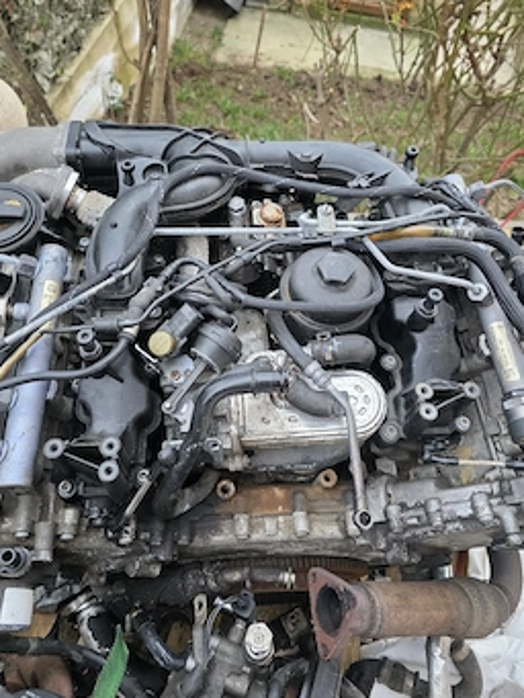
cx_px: 246
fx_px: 545
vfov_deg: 65.0
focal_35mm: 27
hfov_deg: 51.3
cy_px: 301
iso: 200
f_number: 1.7
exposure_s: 1/182
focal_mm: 6.3
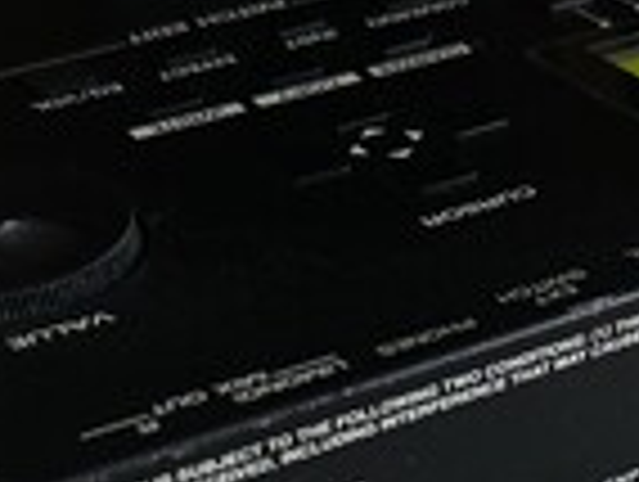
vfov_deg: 14.0
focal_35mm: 99
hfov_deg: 19.5
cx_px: 569
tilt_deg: -47.4
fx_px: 1831
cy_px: 730
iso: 100
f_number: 1.78
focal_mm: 6.86
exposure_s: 1/121
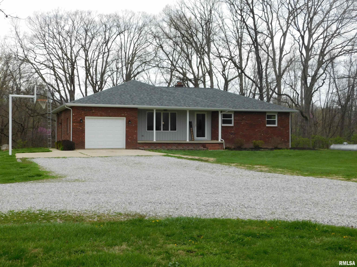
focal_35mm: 45
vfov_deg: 32.2
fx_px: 464
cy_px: 134
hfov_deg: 42.1
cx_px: 178
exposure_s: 1/400
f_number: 3.7
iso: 125
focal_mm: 8
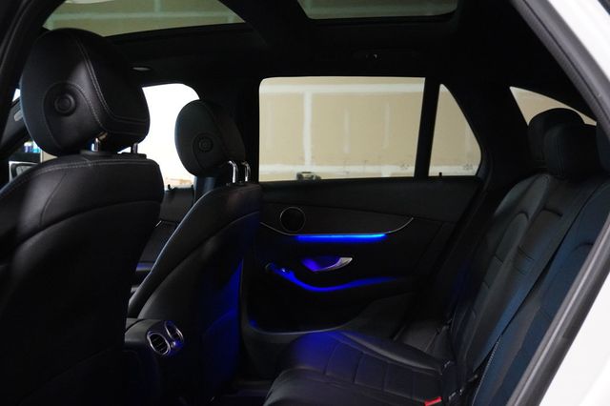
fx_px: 660
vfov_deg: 34.2
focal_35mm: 39
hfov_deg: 49.6
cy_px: 203
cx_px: 305
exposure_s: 1/25
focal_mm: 26
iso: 6400
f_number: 4.5
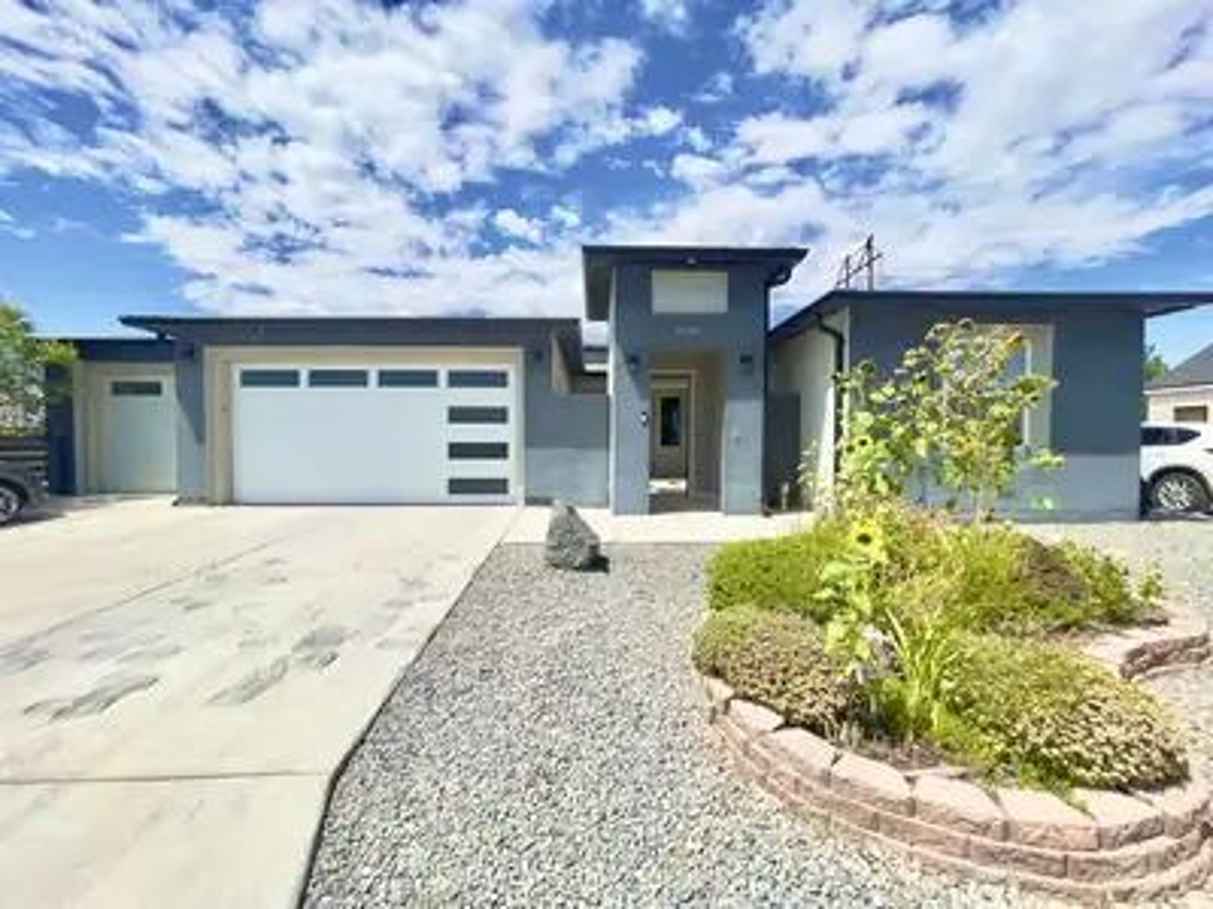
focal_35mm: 13
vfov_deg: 89.9
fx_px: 456
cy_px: 454
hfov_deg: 106.2
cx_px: 606
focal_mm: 1.54
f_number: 2.4
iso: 25
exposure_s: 1/1996
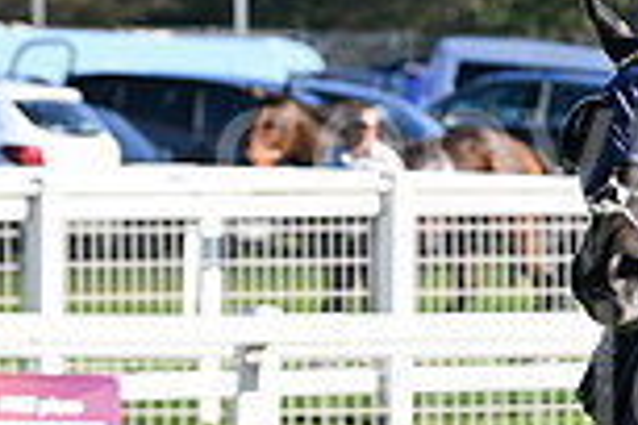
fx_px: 9073
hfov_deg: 4.0
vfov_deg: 2.7
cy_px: 415
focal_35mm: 512
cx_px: 763
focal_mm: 135
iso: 400
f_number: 5.6
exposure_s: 1/1600
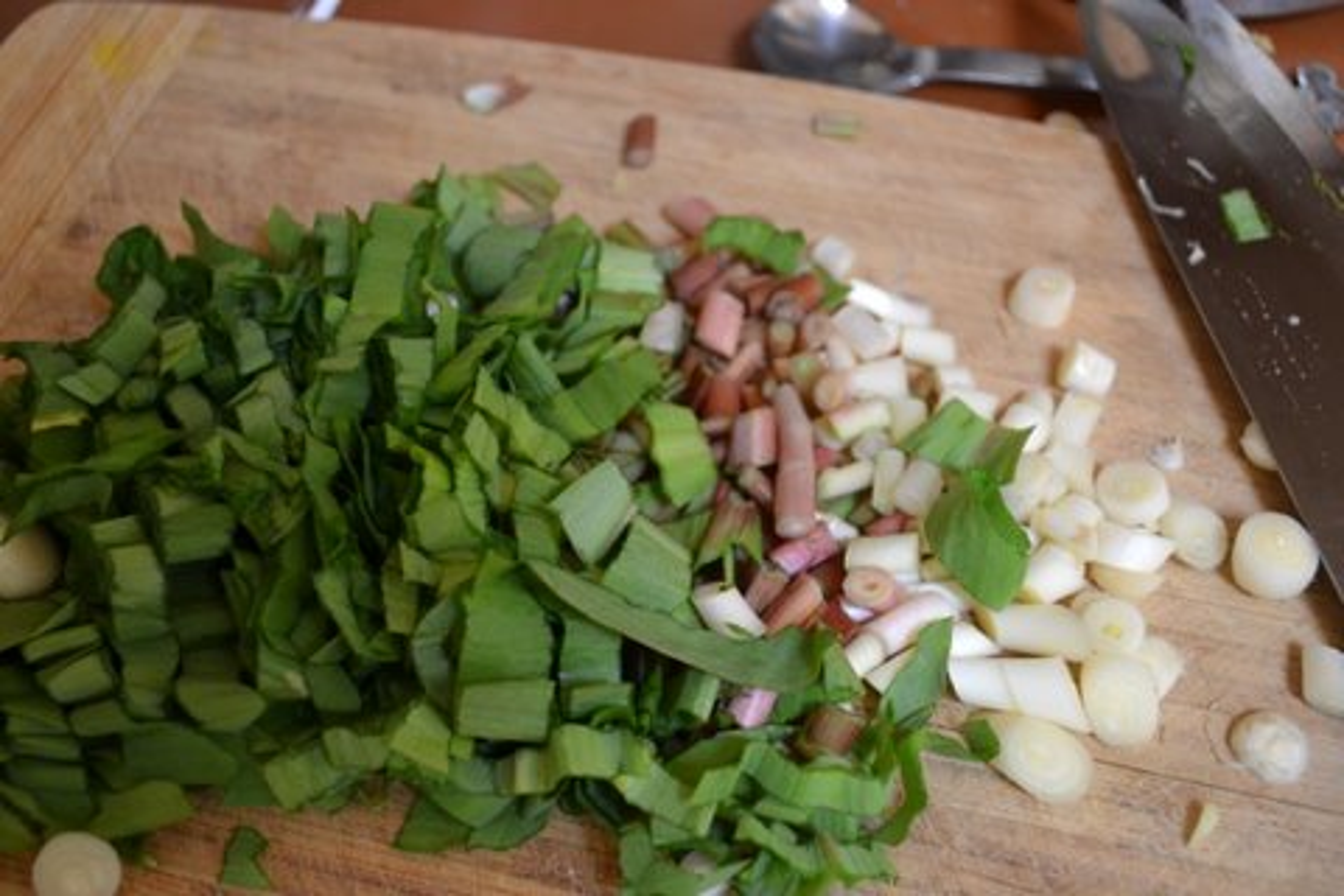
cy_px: 448
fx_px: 1624
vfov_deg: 30.8
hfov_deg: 45.0
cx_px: 672
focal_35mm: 44
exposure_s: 1/15
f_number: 4.5
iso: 900
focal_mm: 29
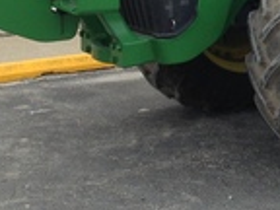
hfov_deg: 14.7
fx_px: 1011
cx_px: 418
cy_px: -86
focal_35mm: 125
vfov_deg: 11.5
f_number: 2.4
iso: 50
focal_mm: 4.13
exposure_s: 1/242
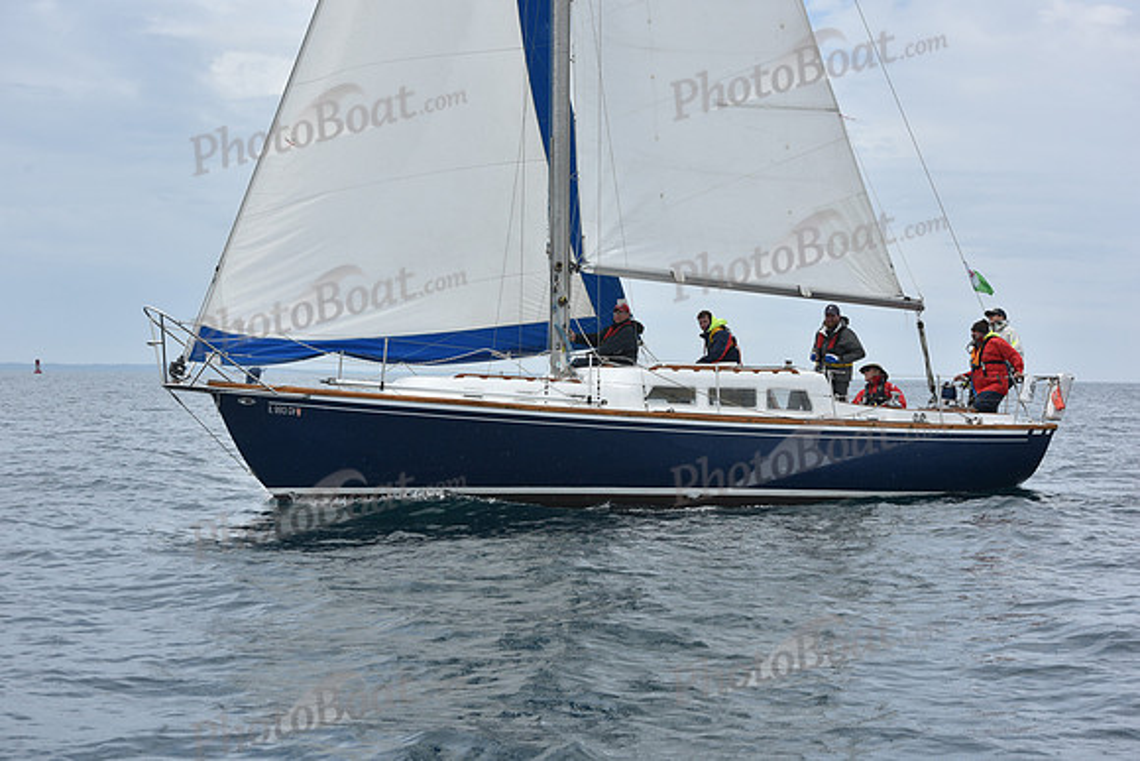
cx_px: 570
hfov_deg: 28.8
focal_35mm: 70
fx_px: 2217
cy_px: 380
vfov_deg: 19.5
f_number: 10
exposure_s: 1/800
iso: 250
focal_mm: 70
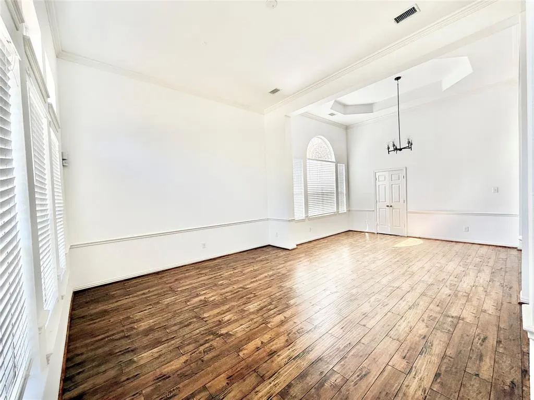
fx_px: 216
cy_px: 200
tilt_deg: -1.0
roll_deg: +2.4
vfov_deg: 85.7
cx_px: 267
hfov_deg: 102.1
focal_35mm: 14
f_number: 2.2
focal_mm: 2.22
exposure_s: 1/180
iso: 64
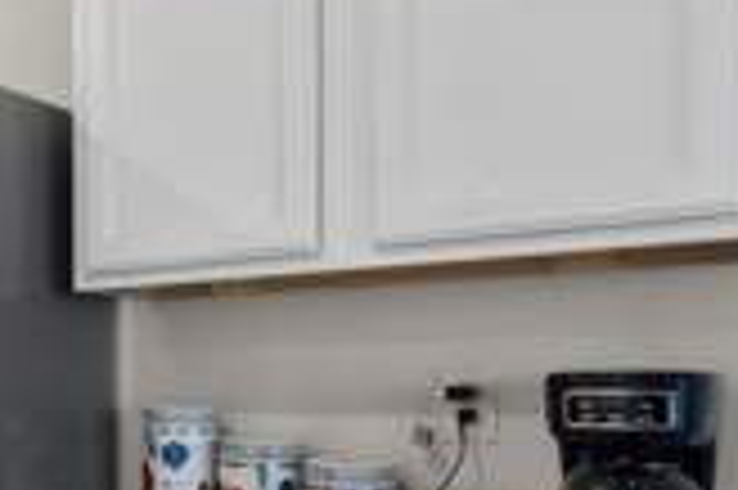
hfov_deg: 33.0
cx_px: -220
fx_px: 901
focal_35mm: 44
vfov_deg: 29.9
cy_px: 371
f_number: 9
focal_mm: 10
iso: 100
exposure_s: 1/1.67
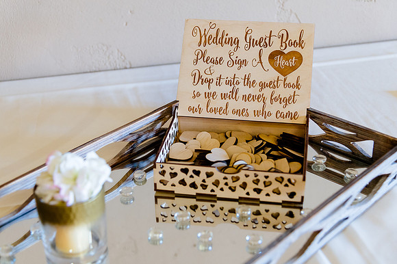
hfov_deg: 31.5
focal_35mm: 64
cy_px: 123
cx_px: 187
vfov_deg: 21.3
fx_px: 703
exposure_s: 1/100
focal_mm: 58
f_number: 4
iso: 2000
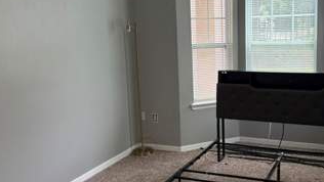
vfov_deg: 27.7
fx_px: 370
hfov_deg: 46.8
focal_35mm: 43
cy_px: 72
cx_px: 207
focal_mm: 5.96
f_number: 1.6
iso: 100
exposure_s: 1/120
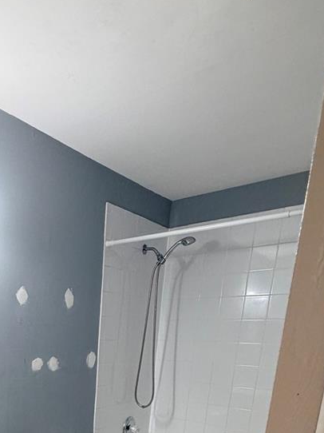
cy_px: 435
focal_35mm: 31
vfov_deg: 48.0
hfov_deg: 42.0
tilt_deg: -11.7
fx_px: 387
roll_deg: +0.8
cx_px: 38
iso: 200
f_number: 2.2
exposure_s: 1/120
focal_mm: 2.22
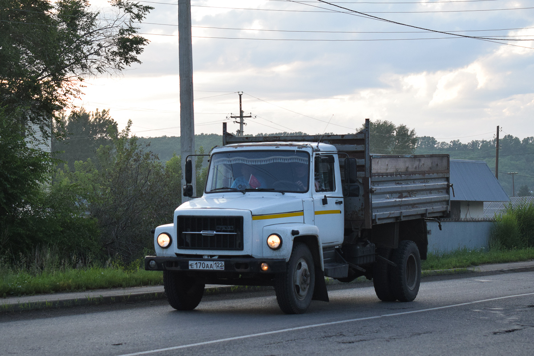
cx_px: 267
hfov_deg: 28.1
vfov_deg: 18.9
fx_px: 1068
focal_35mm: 72
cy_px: 178
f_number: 6.3
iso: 800
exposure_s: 1/640
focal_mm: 48
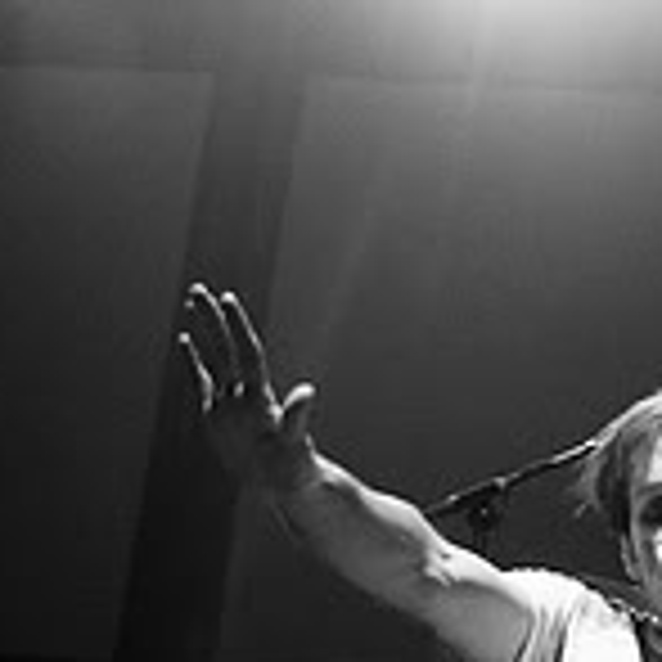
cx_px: 462
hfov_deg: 12.8
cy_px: 401
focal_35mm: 136
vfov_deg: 12.8
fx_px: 2949
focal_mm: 35
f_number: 2.8
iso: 640
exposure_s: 1/200
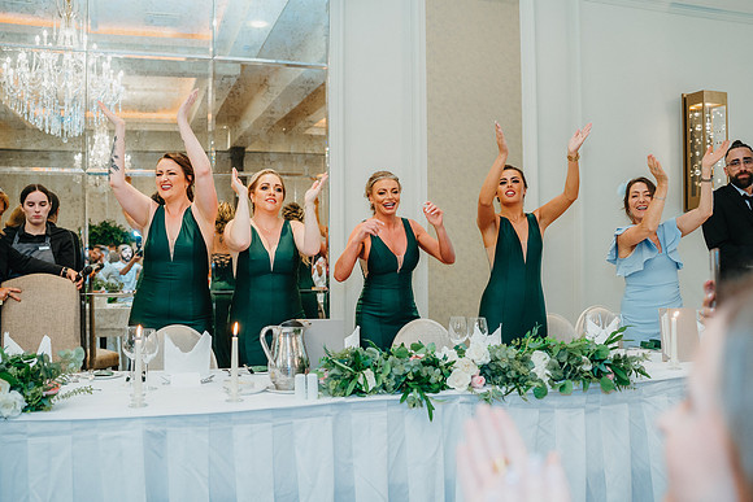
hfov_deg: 54.4
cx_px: 376
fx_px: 732
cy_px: 251
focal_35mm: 35
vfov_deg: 37.9
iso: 1600
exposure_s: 1/125
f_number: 2.8
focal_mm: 35
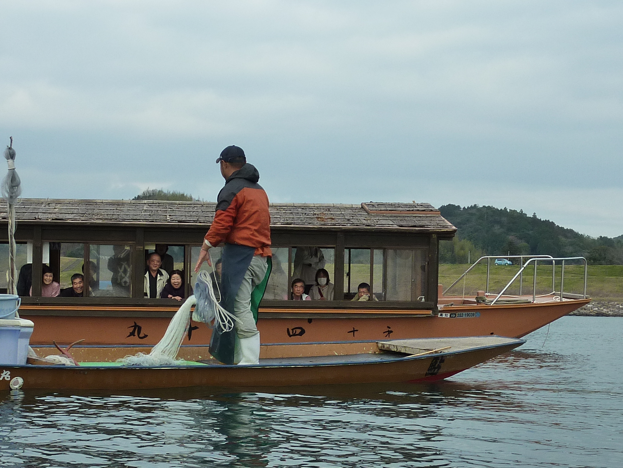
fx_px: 1368
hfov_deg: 25.7
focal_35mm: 76
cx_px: 312
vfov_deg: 19.4
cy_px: 234
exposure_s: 1/400
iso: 125
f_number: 4
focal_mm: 6.9
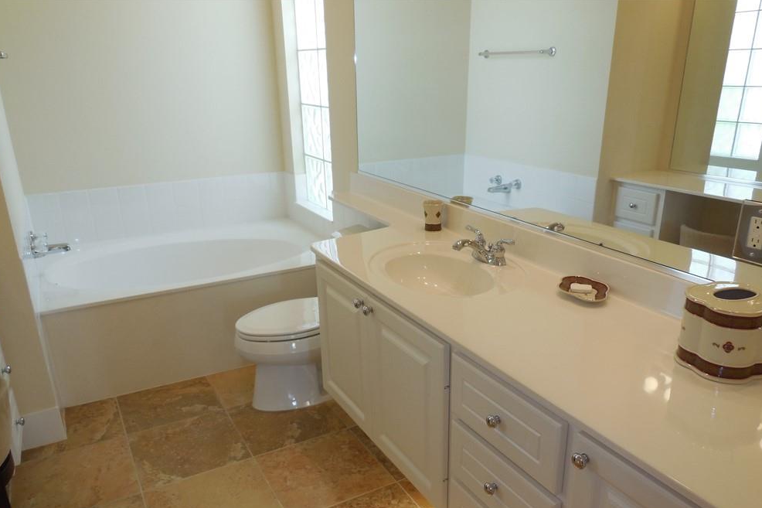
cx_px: 389
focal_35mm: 27
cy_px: 295
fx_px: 571
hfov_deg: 67.4
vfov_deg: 47.7
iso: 125
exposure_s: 1/30
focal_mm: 4.5
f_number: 3.1
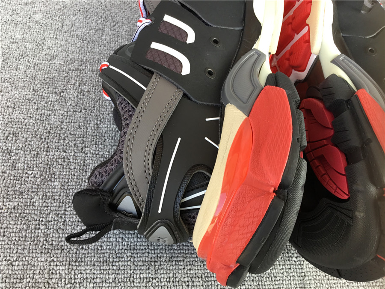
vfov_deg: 45.4
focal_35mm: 31
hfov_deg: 58.4
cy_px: 144
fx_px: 345
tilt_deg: -59.6
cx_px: 192
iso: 40
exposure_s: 1/100
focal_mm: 3.3
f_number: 2.4
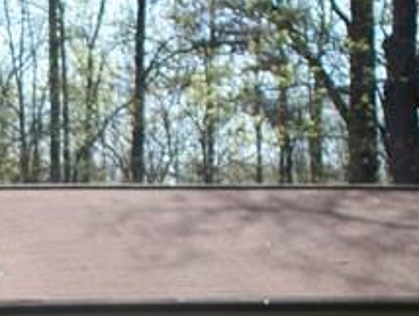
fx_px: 2084
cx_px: -106
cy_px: 463
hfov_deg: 11.2
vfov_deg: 8.5
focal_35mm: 172
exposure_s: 1/640
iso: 64
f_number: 2.8
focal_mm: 7.54
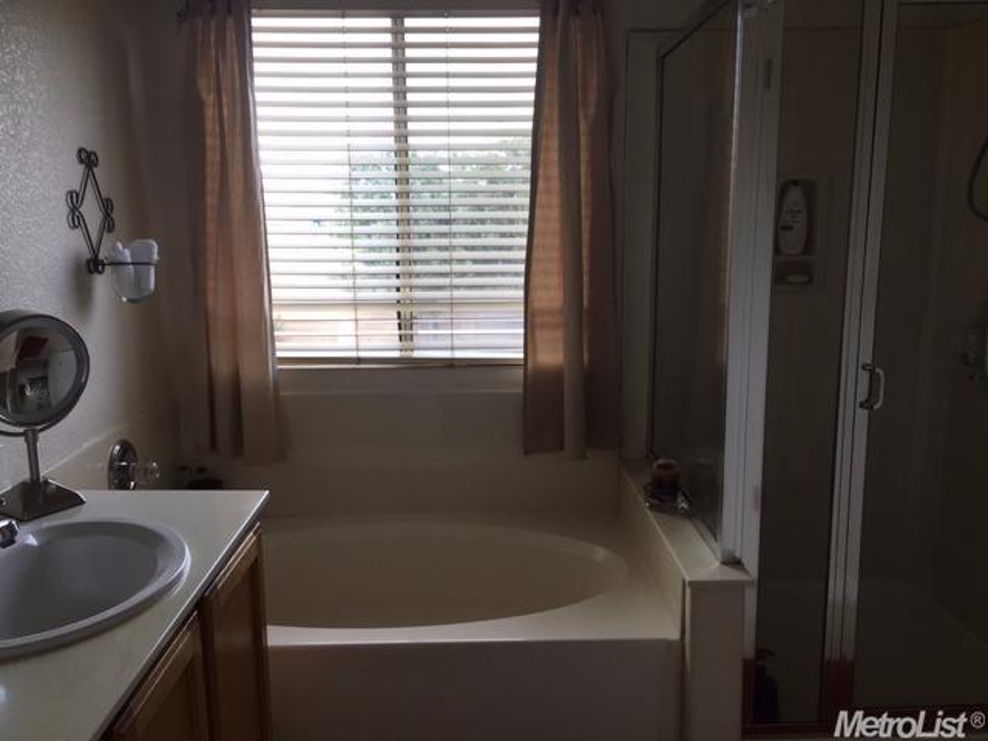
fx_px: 828
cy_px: 370
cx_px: 494
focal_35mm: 29
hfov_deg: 61.7
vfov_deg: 48.2
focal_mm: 4.15
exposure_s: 1/120
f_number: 2.2
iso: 32
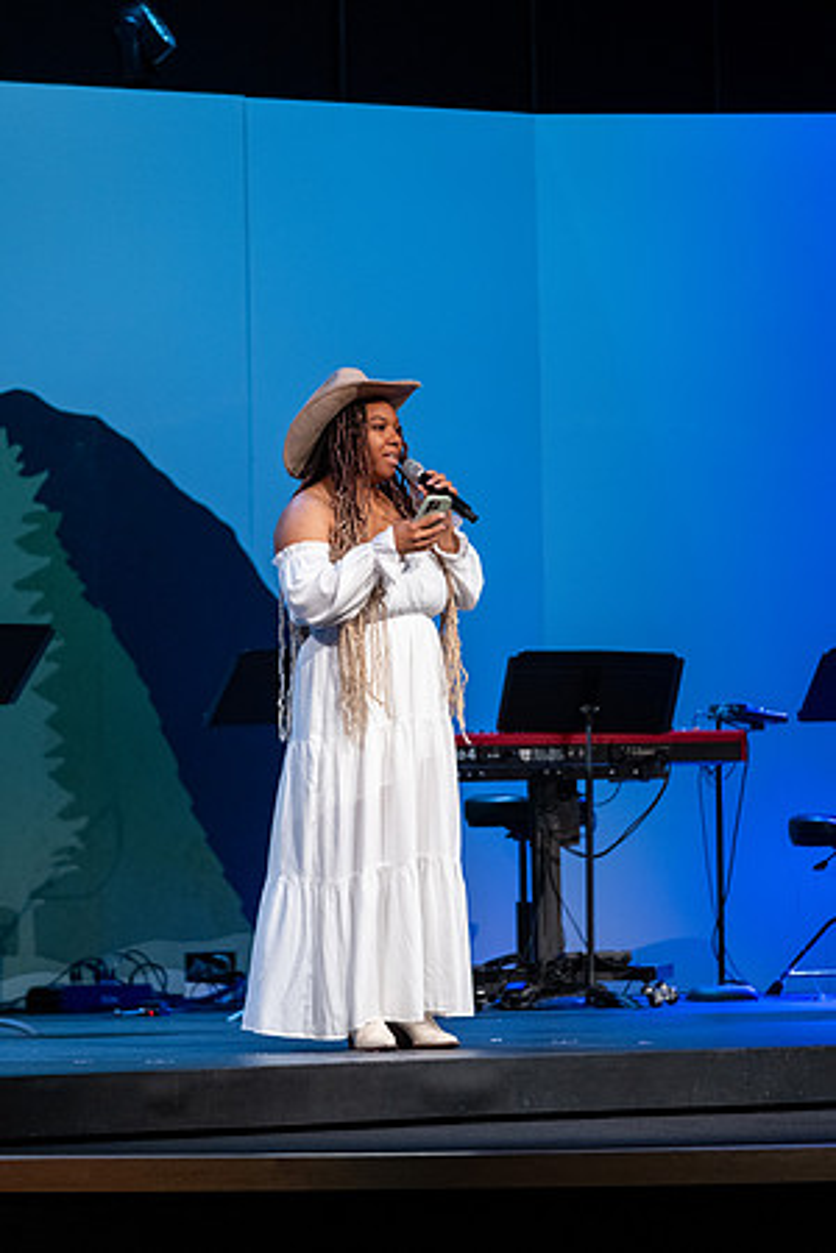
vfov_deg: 9.8
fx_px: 7314
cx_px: 418
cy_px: 626
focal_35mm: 210
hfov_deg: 6.5
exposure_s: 1/210
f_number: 2.8
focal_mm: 140
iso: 1600
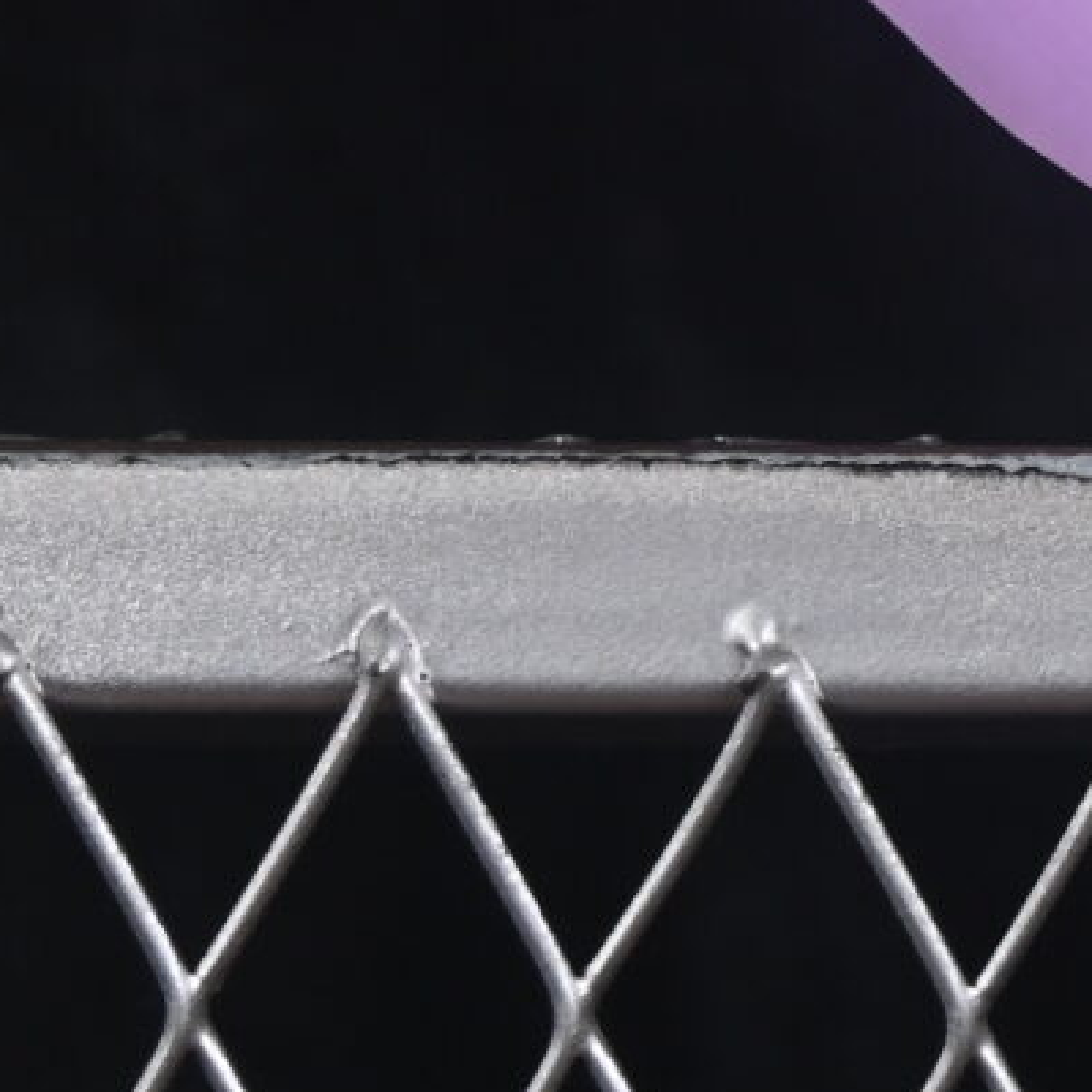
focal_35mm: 408
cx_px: 3129
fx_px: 14562
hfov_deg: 4.2
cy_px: -992
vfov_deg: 4.2
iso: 160
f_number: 8
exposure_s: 1/80
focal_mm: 50
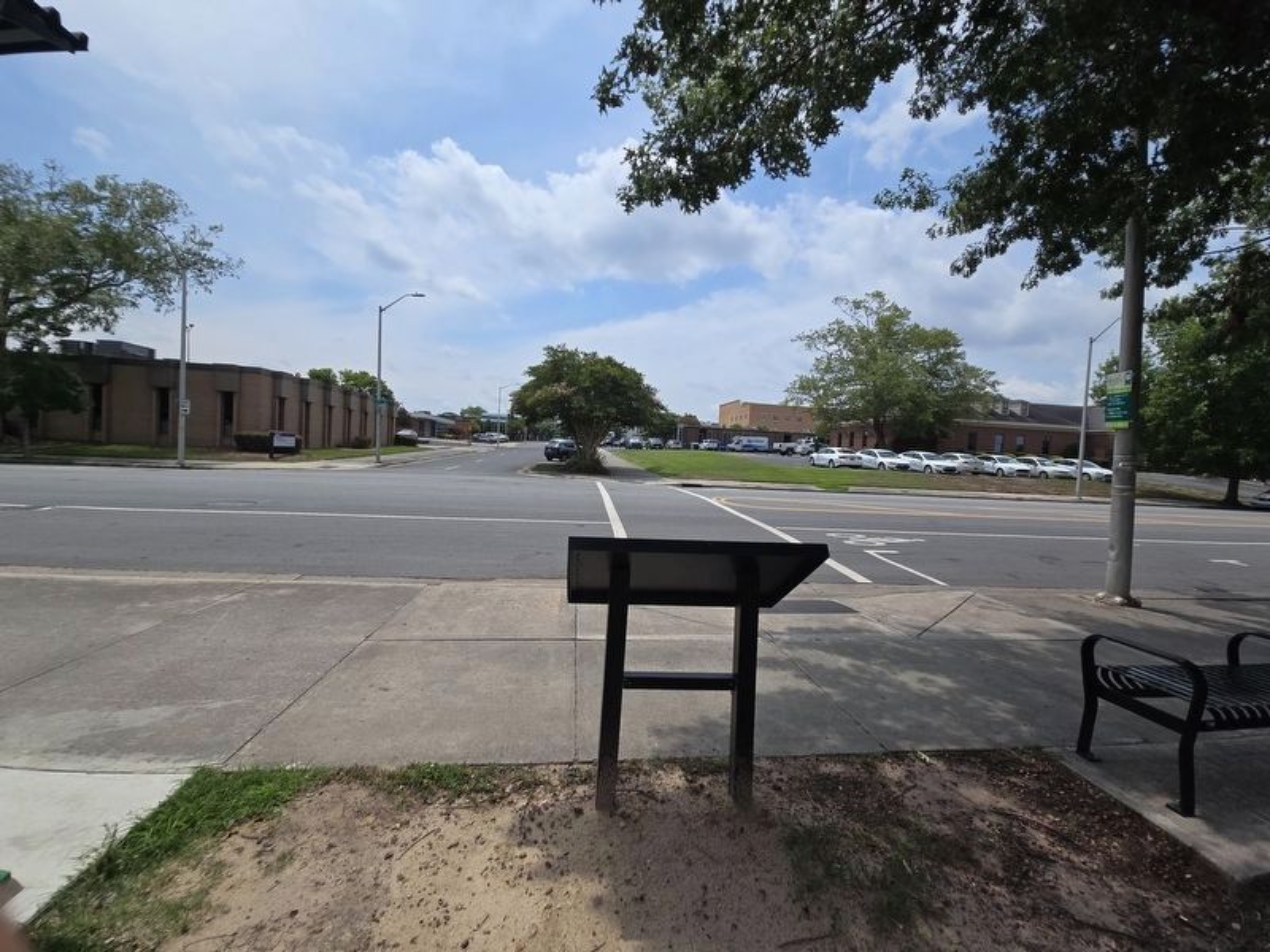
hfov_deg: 106.2
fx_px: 477
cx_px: 635
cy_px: 476
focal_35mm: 13
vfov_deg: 89.9
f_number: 2.2
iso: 50
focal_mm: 2.2
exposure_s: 1/3185
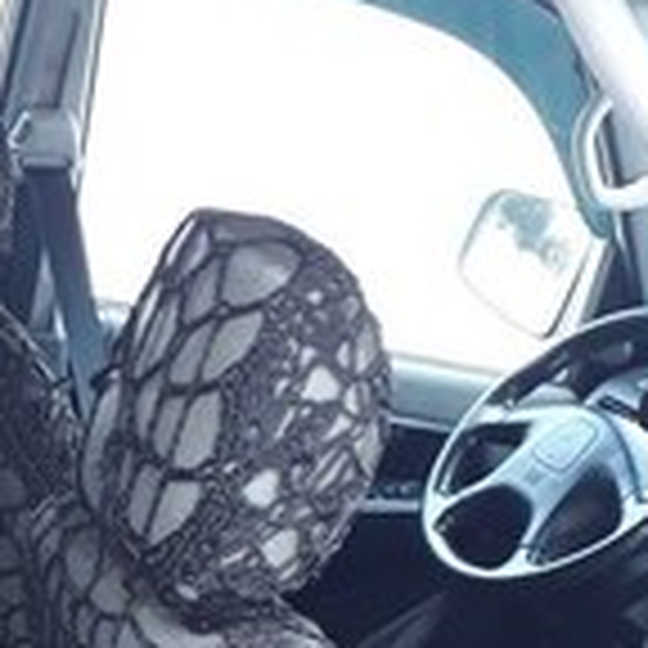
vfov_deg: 19.7
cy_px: 810
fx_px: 1737
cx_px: -104
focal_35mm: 82
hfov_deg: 20.0
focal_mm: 3.6
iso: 64
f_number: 1.9
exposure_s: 1/33
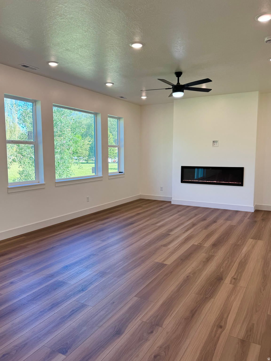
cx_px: 136
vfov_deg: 71.6
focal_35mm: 24
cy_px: 180
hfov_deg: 56.8
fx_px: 251
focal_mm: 6.76
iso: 64
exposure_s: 1/164
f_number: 1.78
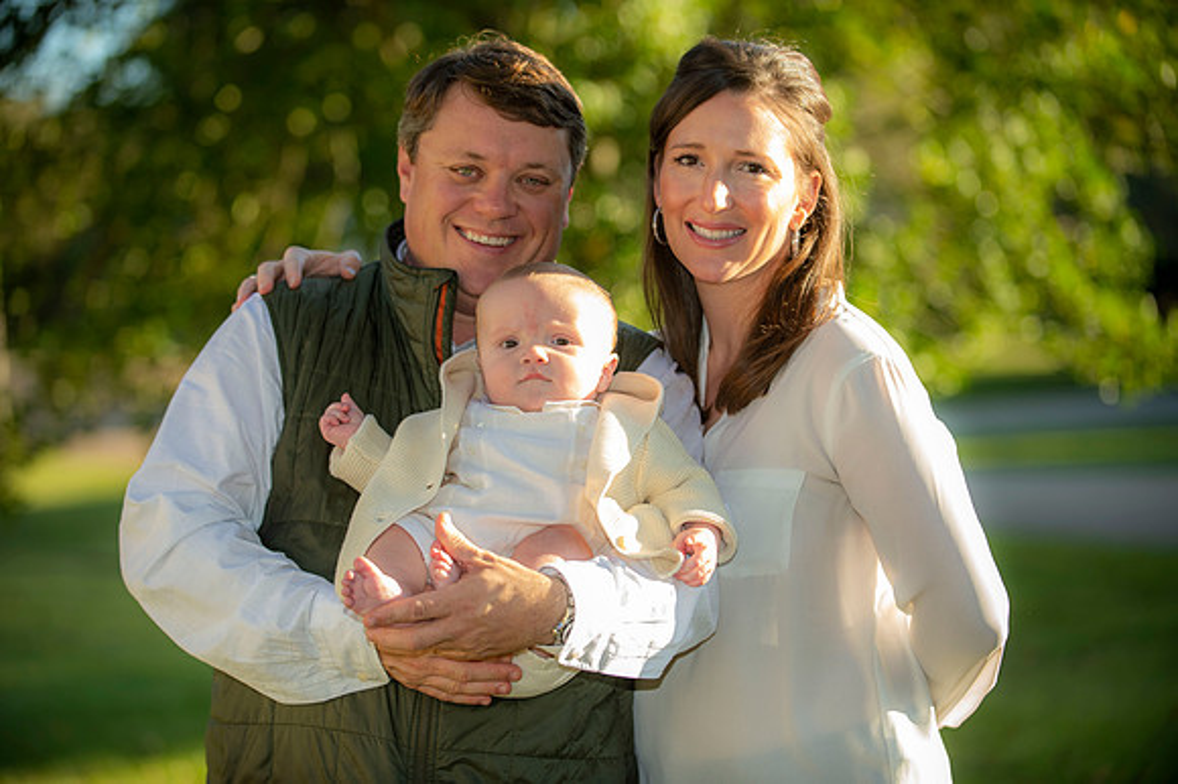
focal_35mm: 102
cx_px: 589
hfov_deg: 20.0
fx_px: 3336
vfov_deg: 13.4
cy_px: 392
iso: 100
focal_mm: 102
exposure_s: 1/200
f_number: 2.8
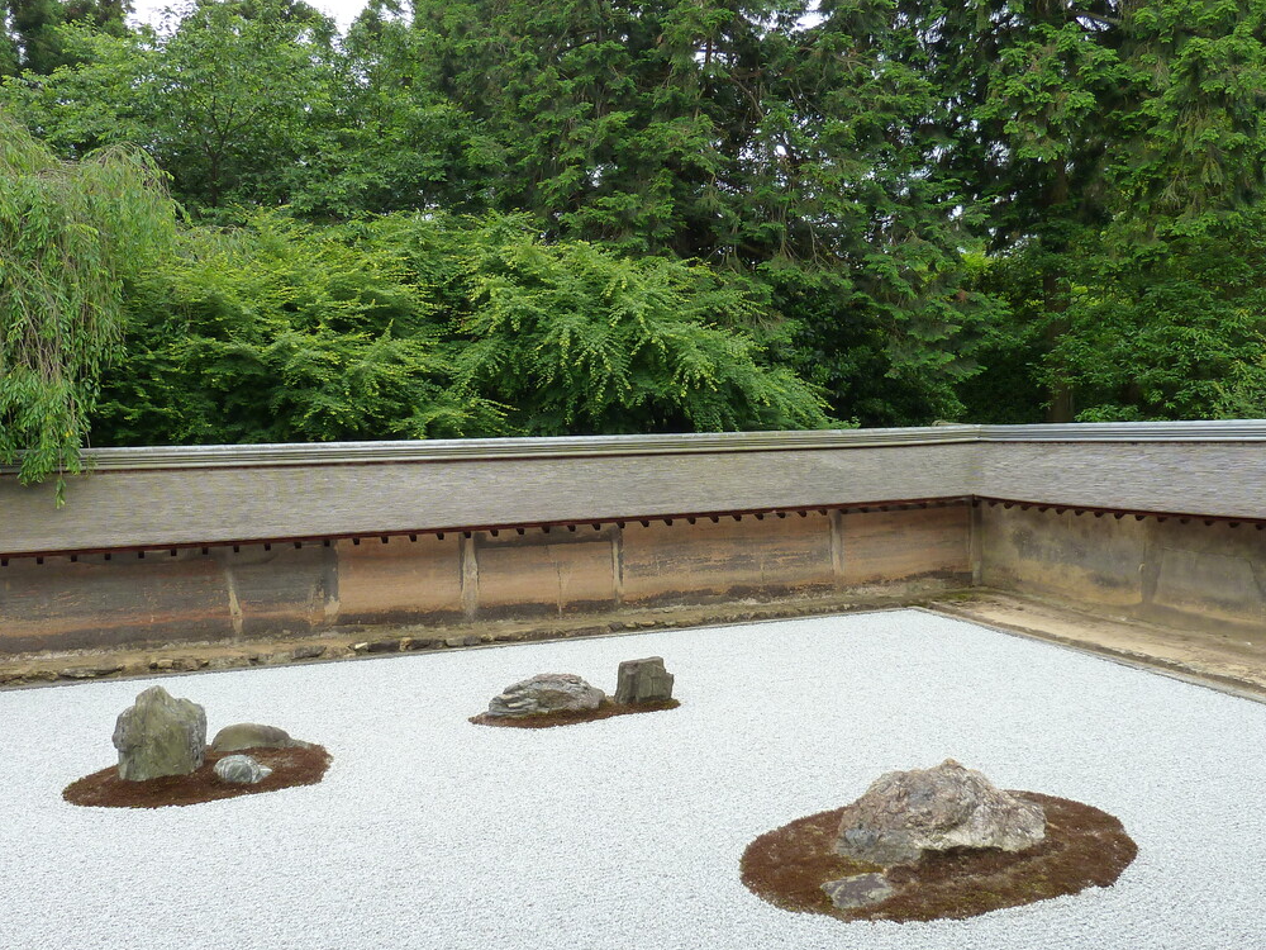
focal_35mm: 30
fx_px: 1097
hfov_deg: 59.9
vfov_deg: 46.8
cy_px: 462
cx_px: 608
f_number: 3.5
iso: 125
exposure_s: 1/125
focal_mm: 4.1
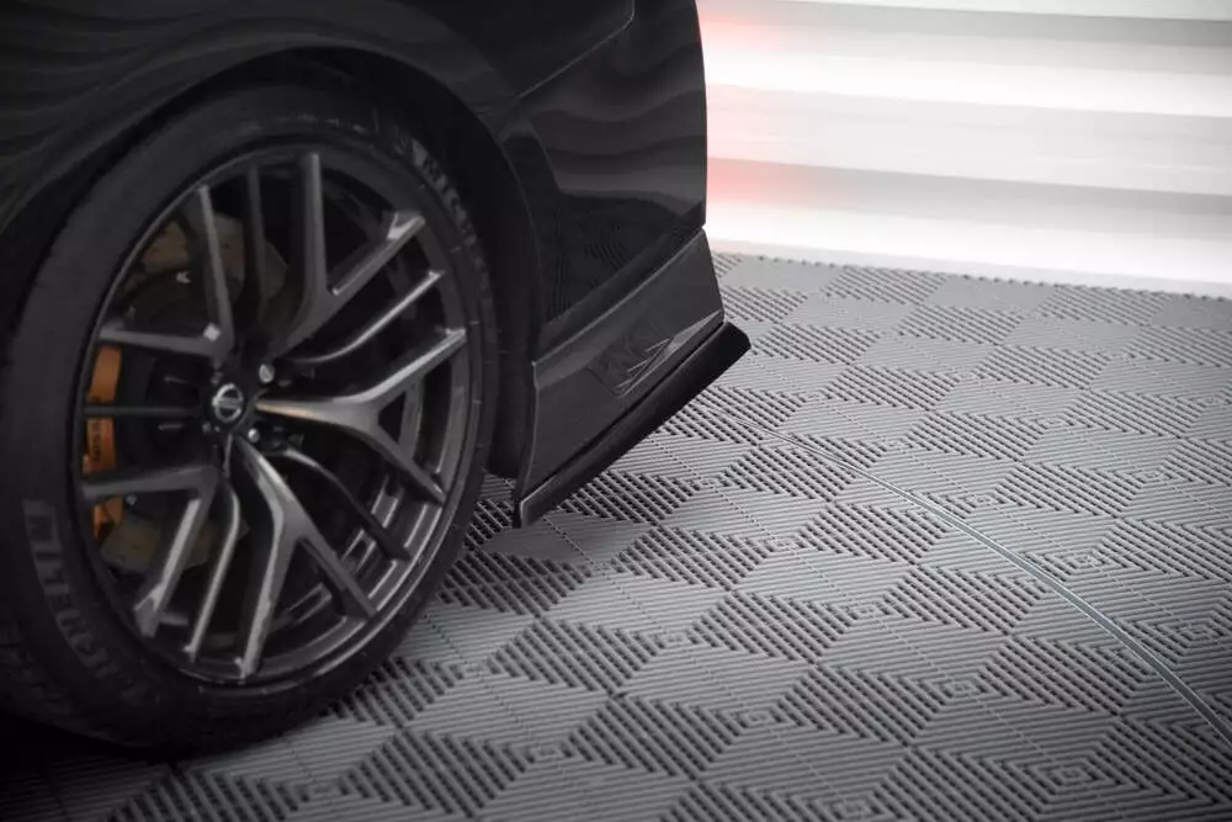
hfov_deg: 20.8
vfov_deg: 14.0
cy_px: 411
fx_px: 3354
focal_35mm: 98
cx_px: 616
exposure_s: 1/125
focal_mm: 98
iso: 1250
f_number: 4
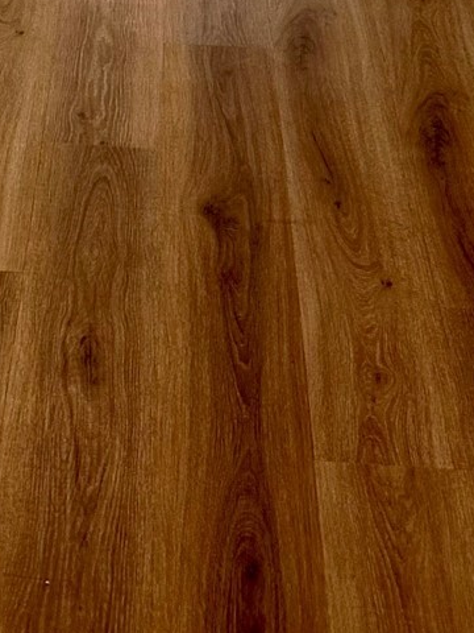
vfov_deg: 17.1
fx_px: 1753
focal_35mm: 96
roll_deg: -1.1
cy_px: -481
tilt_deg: -13.2
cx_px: 9
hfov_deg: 15.2
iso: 125
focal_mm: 6.86
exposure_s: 1/60
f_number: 1.78
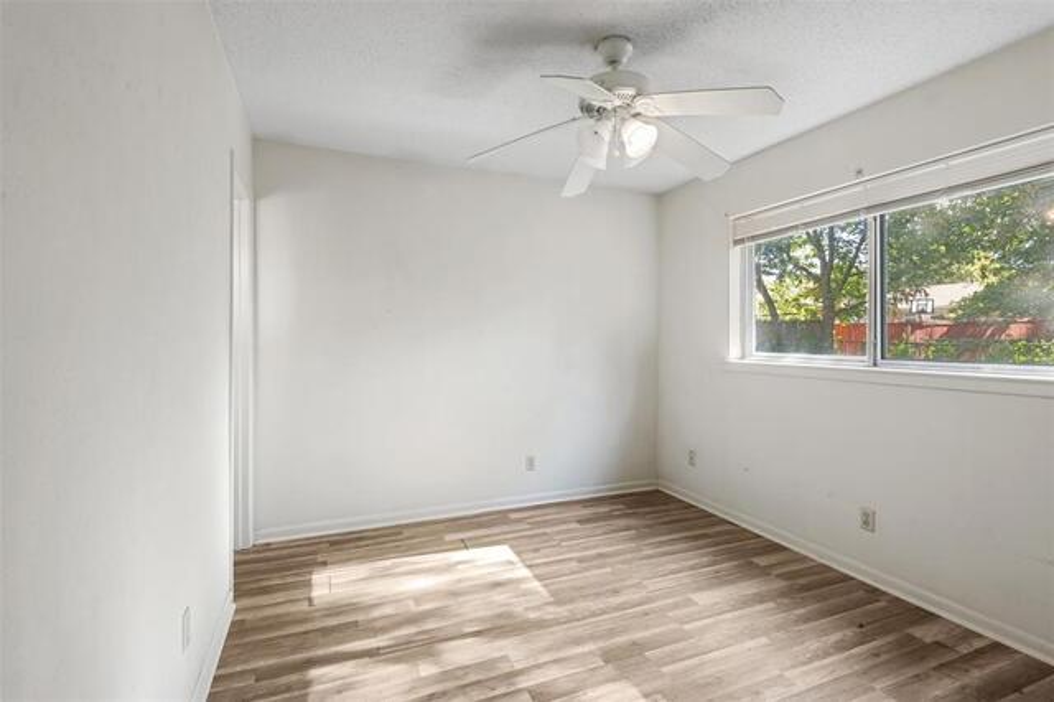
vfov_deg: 70.4
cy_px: 351
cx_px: 527
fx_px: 497
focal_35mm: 17
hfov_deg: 93.3
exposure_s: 1/6
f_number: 9
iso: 250
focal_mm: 17
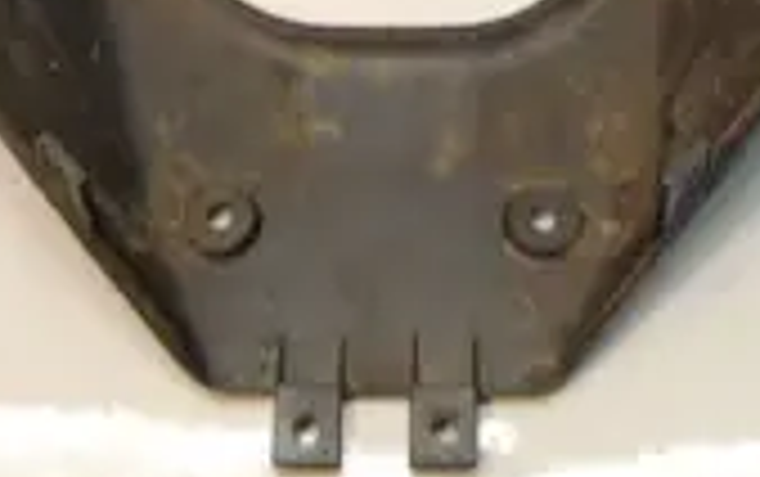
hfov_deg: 19.2
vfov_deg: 11.5
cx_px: 456
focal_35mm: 108
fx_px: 2239
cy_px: -284
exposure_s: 1/80
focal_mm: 22
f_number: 4.5
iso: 400
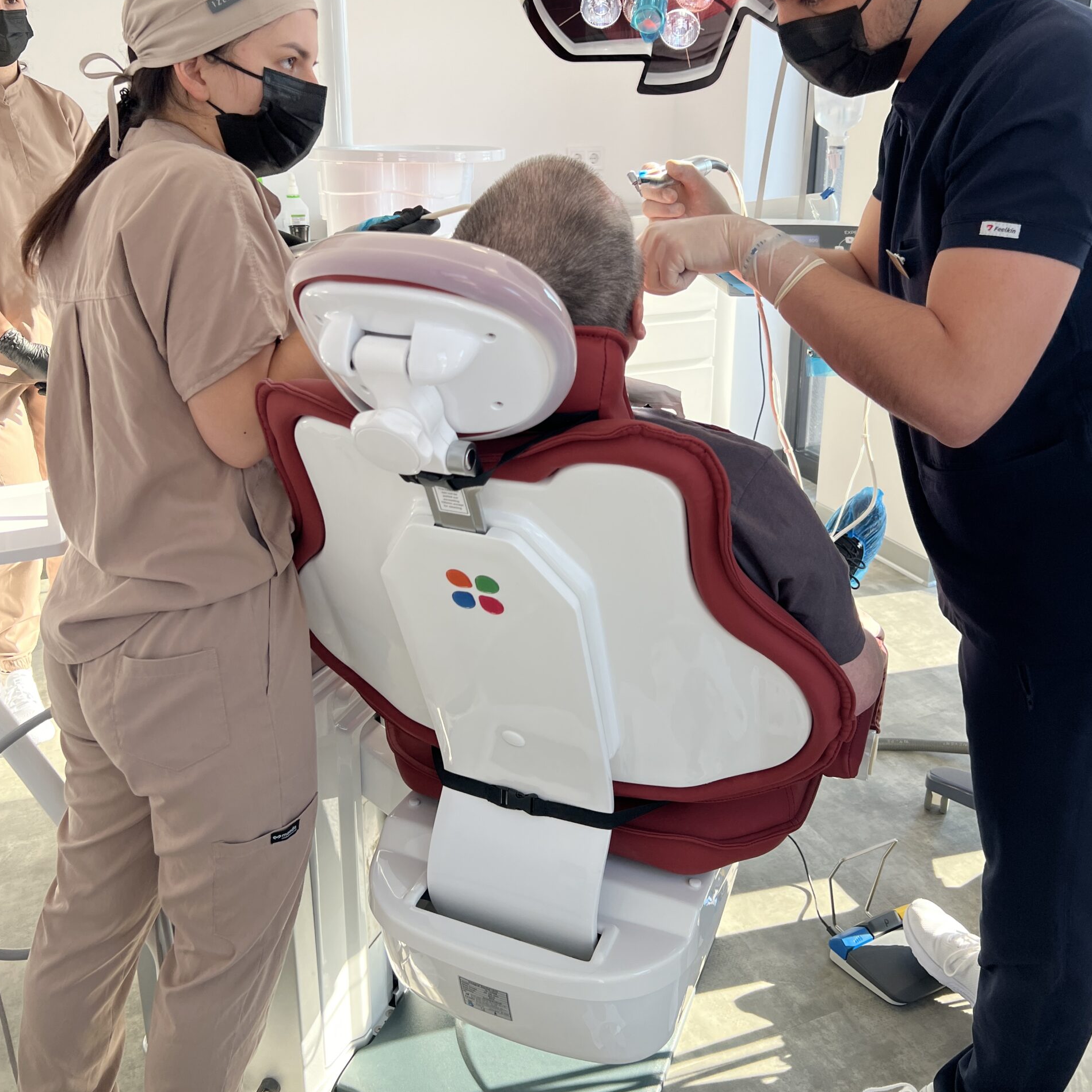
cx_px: 547
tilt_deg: -17.9
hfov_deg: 52.5
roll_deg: +0.0
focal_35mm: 31
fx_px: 1106
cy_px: 453
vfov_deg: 52.3
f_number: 1.5
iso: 40
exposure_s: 1/274
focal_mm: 5.7
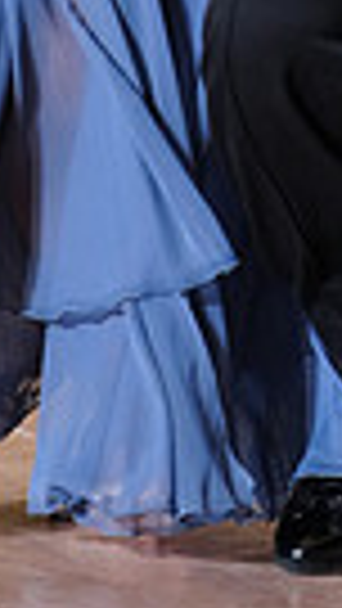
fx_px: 5091
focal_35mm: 316
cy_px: -617
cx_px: 331
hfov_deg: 3.8
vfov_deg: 6.6
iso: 2500
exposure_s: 1/400
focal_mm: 70
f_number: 2.8
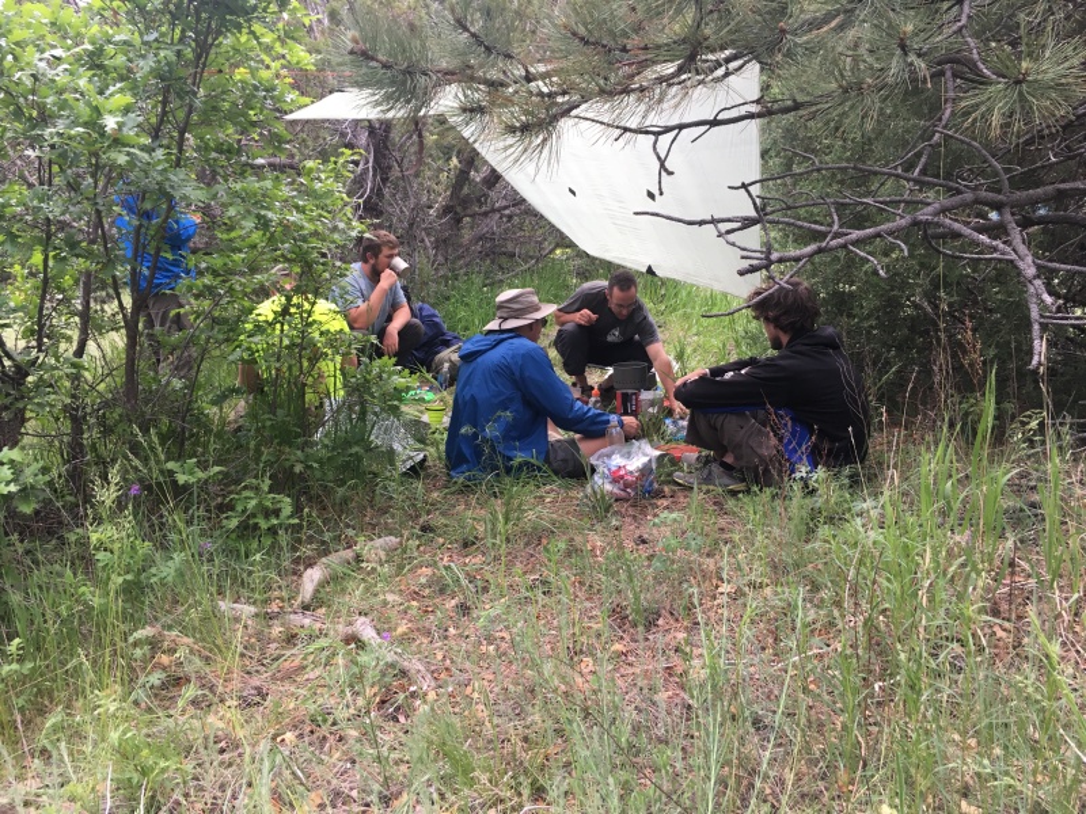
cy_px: 407
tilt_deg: -8.9
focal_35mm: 29
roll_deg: +3.0
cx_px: 543
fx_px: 910
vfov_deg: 48.2
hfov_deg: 61.7
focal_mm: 4.15
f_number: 2.2
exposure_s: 1/40
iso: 25
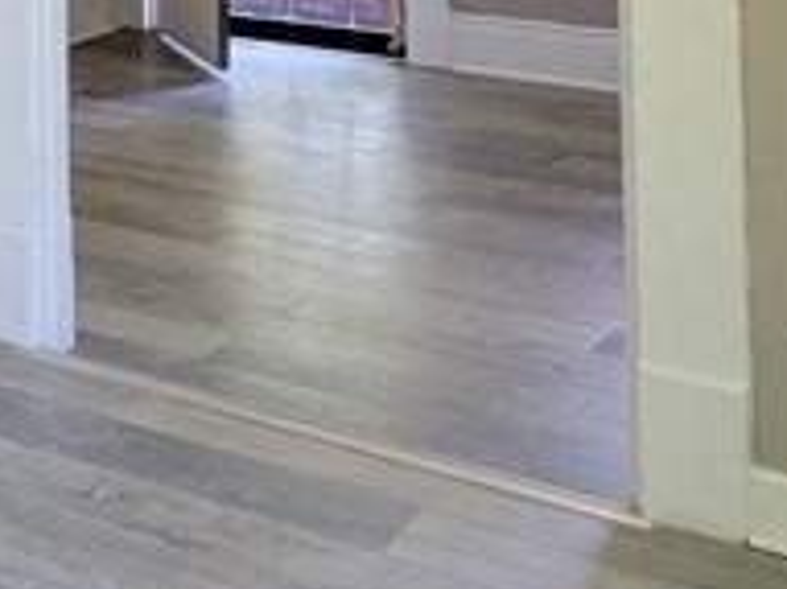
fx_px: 1704
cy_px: -338
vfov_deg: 17.3
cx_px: -865
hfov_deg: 17.2
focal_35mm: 75
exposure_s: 1/40
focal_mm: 1.85
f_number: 2.2
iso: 65
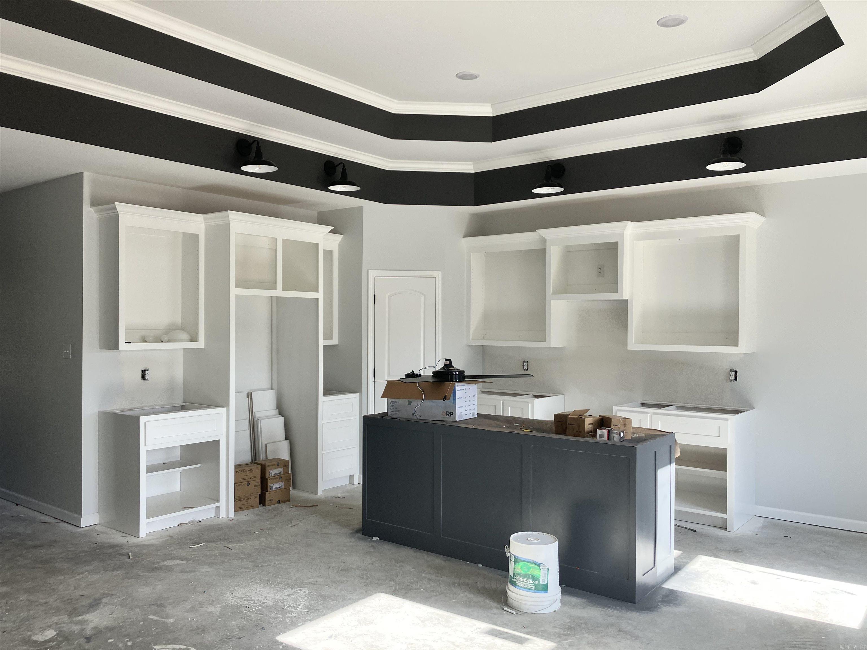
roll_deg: -1.2
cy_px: 325
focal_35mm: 28
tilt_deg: -0.7
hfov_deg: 63.4
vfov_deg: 49.7
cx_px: 434
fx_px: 701
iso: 32
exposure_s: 1/121
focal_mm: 3.99
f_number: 1.8
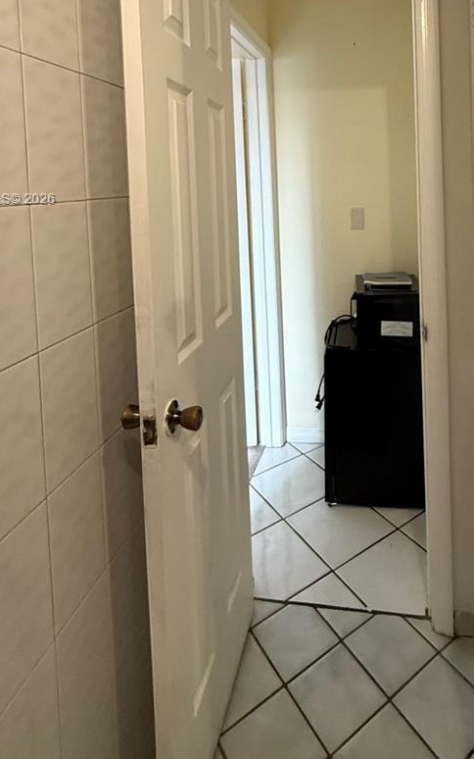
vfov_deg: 72.4
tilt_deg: -2.1
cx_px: 314
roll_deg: +0.6
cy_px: 200
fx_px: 475
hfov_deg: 52.1
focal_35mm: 23
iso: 250
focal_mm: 2.22
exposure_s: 1/60
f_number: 2.2
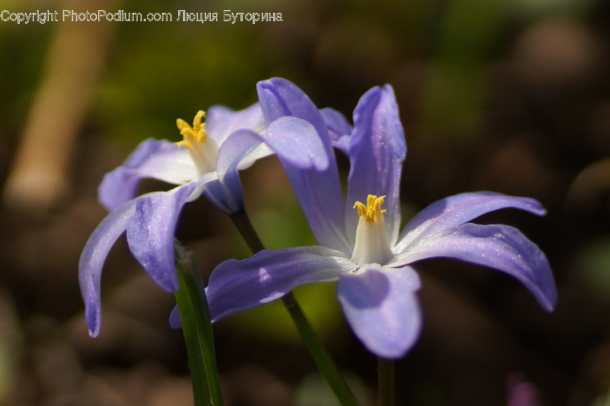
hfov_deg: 7.6
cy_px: 203
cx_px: 305
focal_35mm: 270
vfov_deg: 5.1
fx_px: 4572
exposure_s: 1/4000
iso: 400
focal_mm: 90
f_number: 3.2
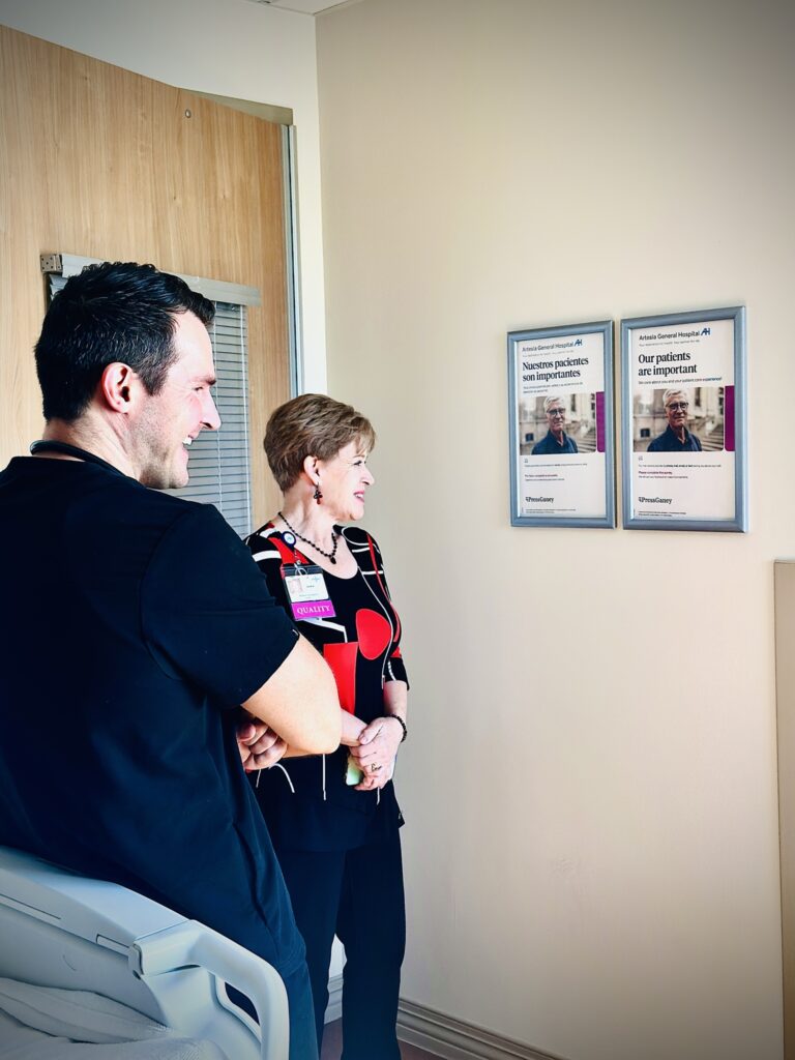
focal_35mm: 48
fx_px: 1470
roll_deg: +0.8
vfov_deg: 39.7
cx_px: 398
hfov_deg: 30.3
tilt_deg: -2.6
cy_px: 530
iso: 100
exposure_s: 1/172
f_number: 1.78
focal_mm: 6.86
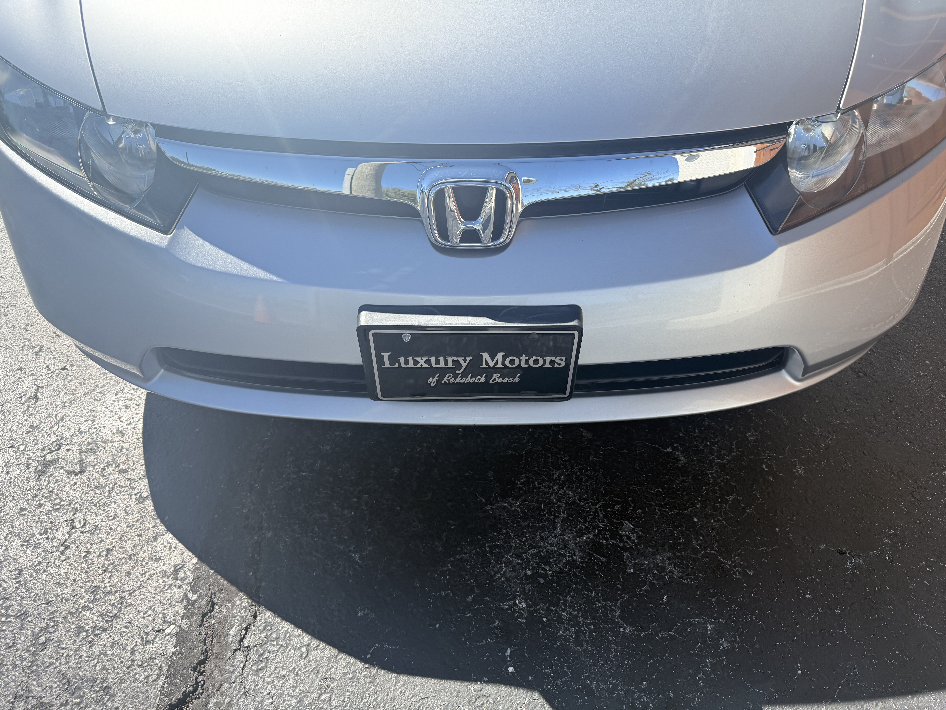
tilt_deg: -43.2
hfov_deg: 71.6
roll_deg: -0.6
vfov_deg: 56.8
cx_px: 473
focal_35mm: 24
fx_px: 656
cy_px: 355
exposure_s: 1/3584
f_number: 1.78
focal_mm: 6.76
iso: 100
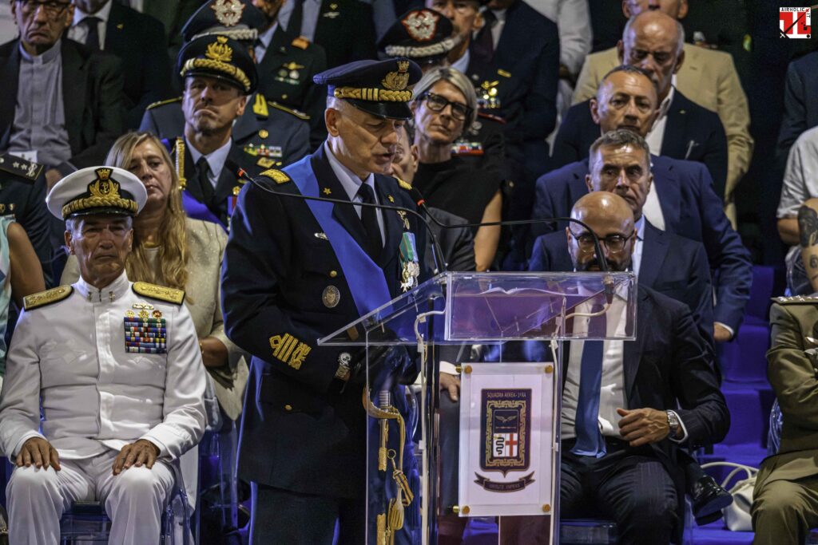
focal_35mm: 383
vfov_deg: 3.6
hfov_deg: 5.4
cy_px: 272
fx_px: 8703
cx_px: 409
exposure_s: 1/400
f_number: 6.4
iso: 6400
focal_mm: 255.5
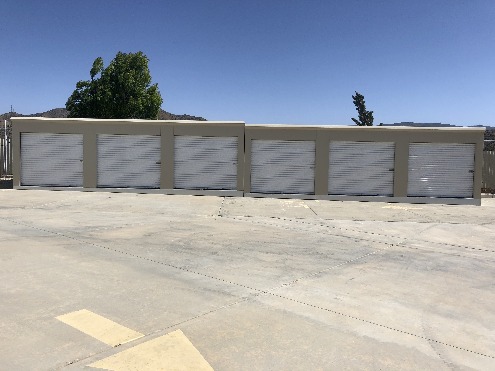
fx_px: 400
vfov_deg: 49.7
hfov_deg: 63.4
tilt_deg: -2.4
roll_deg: -1.2
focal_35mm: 28
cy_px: 186
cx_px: 248
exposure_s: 1/3472
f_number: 1.8
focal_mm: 4
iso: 20
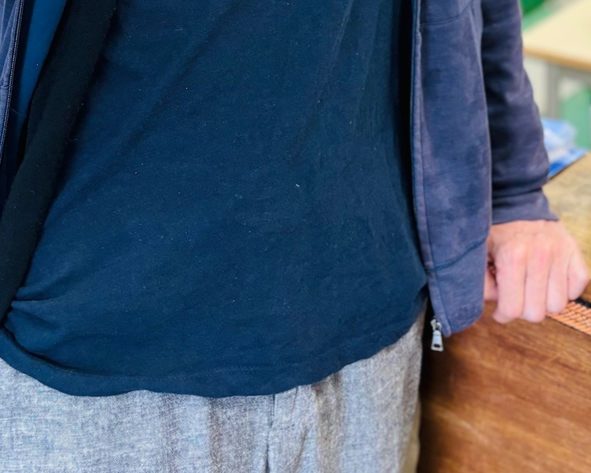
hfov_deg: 29.1
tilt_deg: -9.6
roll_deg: +0.2
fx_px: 1120
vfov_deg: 21.2
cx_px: 439
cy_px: -173
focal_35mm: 64
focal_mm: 5.96
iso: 125
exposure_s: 1/120
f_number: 1.6
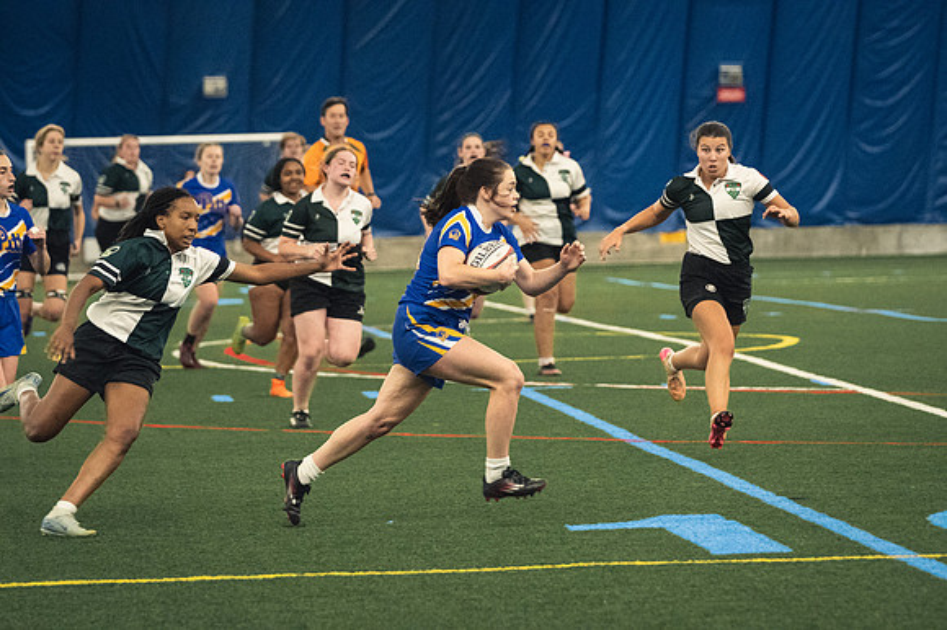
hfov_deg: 11.4
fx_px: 4732
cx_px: 474
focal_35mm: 180
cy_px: 315
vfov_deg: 7.6
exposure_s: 1/500
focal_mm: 120
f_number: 2.8
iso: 9000
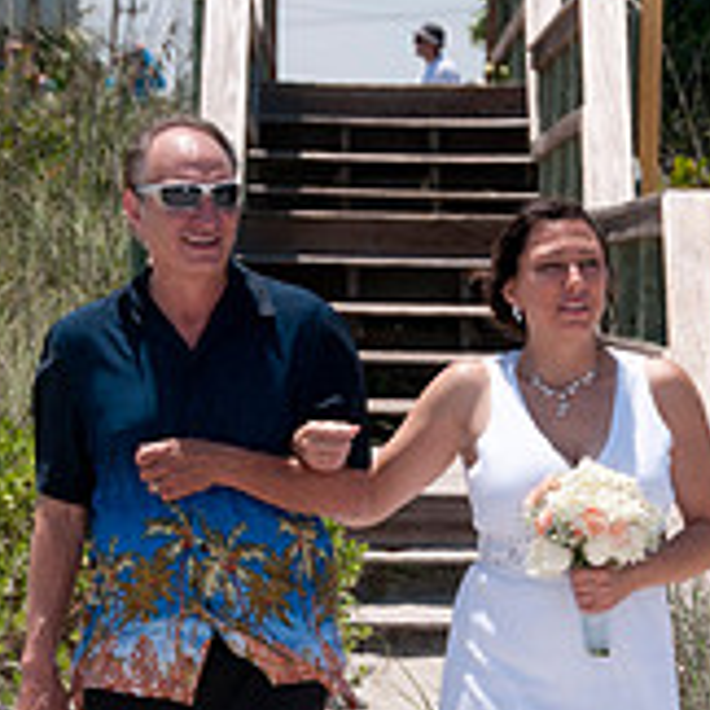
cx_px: 480
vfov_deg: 7.0
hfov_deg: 7.1
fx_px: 5755
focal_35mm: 248
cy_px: 574
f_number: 11
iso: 100
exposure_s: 1/250
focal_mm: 70
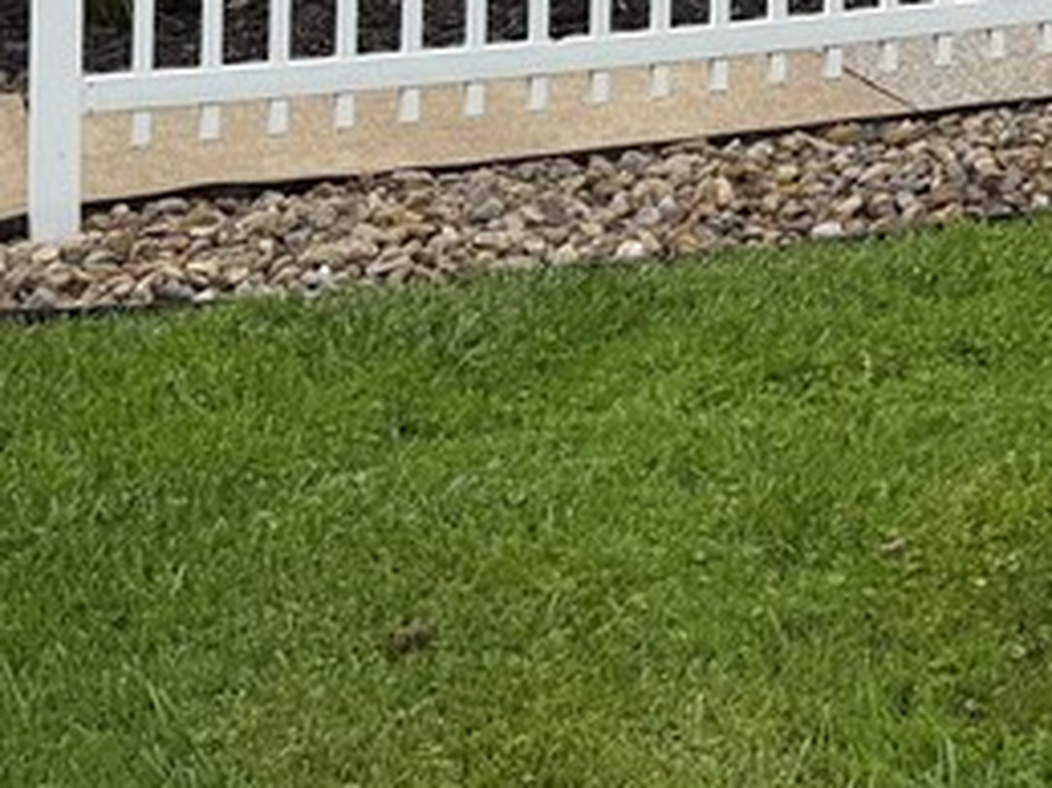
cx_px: 1361
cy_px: -597
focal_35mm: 95
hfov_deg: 19.1
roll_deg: +0.0
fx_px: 2886
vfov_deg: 13.9
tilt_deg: +1.2
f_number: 1.78
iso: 80
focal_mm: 6.76
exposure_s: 1/5714
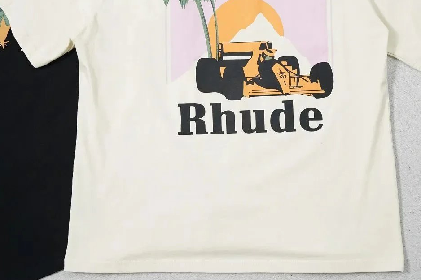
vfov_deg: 23.9
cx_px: 247
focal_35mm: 56
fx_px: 655
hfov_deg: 35.6
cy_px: 72
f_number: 10
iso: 1600
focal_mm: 35
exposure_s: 1/100
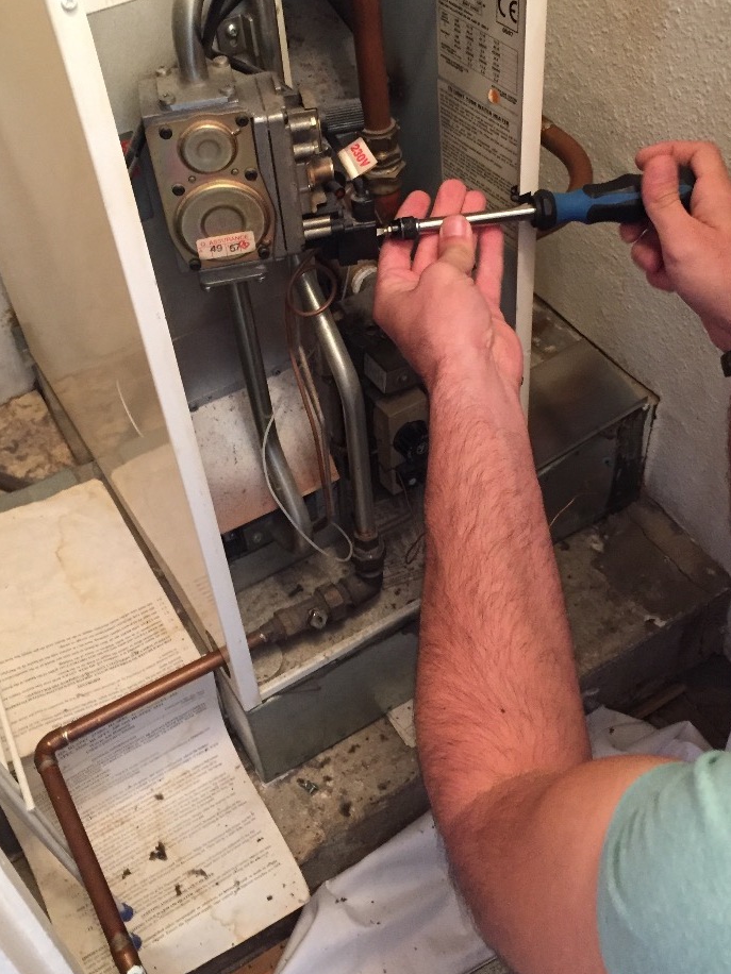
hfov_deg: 37.7
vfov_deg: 48.8
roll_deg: +5.4
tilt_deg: -42.2
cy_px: 413
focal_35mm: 38
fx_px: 1070
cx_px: 355
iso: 320
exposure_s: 1/33
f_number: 2.2
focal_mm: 4.15
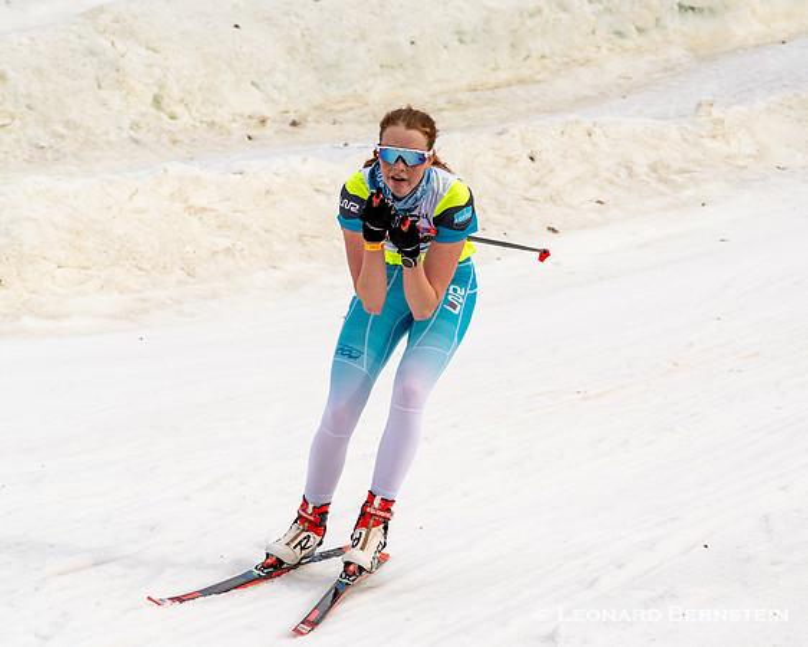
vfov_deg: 10.5
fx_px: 3515
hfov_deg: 13.1
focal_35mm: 147
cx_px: 454
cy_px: 316
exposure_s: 1/2000
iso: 400
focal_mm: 85
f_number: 5.6
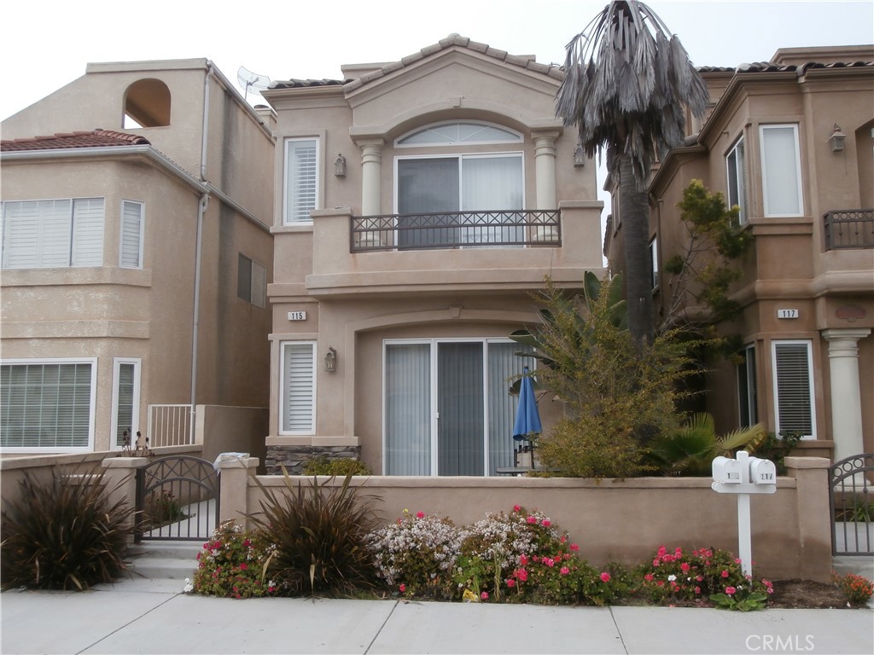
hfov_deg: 60.0
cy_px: 328
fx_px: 757
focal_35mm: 30
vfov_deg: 46.8
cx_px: 437
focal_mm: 5.36
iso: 100
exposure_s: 1/800
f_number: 3.5
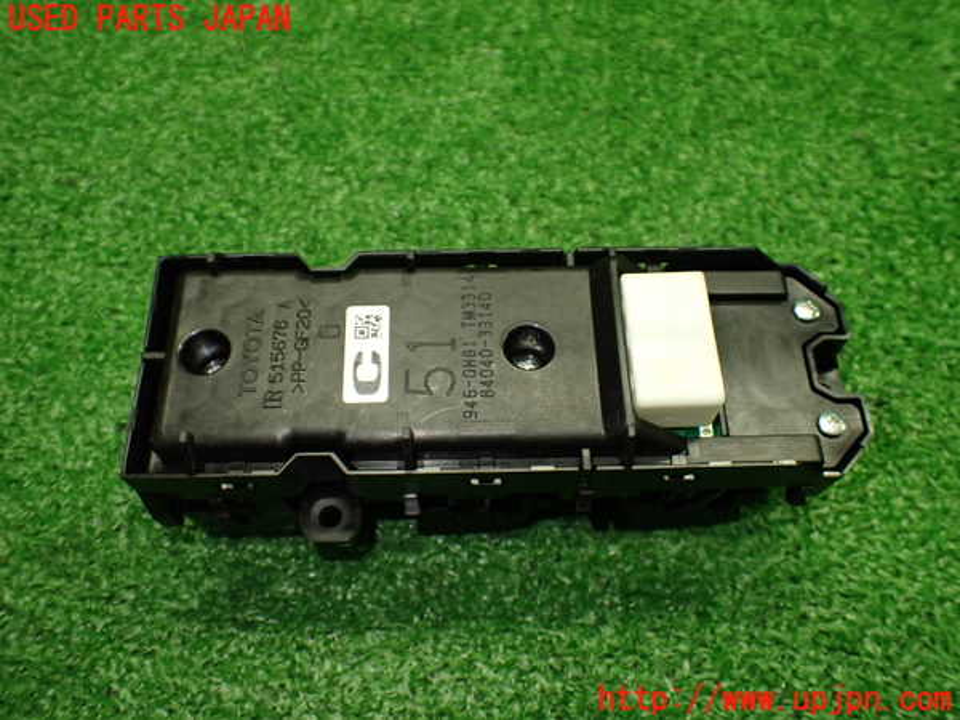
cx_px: 480
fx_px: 832
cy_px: 360
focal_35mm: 30
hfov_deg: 60.0
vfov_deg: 46.8
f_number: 2.3
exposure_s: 1/125
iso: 400
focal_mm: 5.4
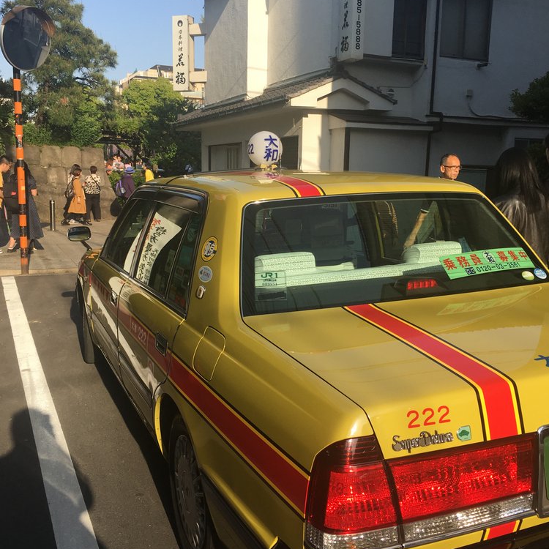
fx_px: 628
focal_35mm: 35
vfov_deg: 47.2
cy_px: 264
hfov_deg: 47.2
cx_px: 269
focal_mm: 4.15
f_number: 2.2
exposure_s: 1/938
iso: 25
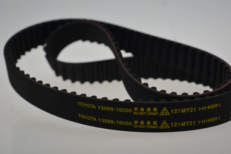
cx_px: 120
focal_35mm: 90
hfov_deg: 22.7
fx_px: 575
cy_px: 76
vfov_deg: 15.3
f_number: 5.6
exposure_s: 1/125
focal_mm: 55
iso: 200
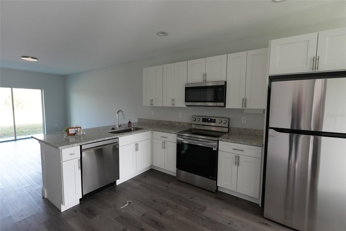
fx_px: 154
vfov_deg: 73.8
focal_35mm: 16
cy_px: 116
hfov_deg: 96.7
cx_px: 173
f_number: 4
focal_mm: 11
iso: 800
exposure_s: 1/160
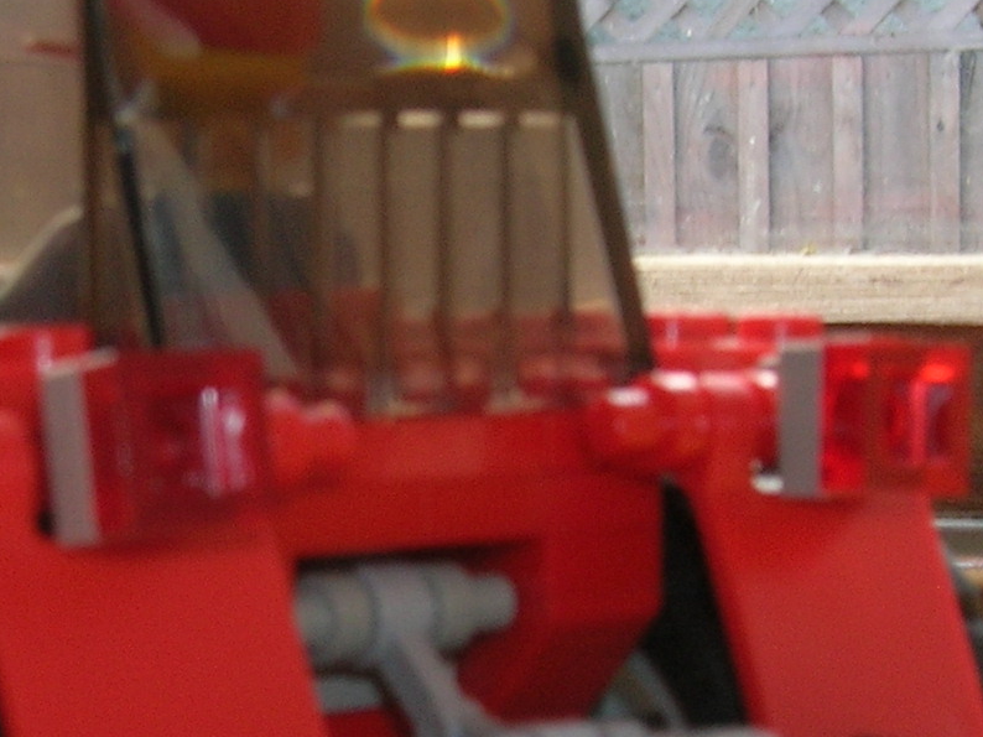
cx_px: 188
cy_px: 554
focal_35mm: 111
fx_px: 3151
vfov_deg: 13.3
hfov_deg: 17.6
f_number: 4.9
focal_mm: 5.7
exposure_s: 1/37.7
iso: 50
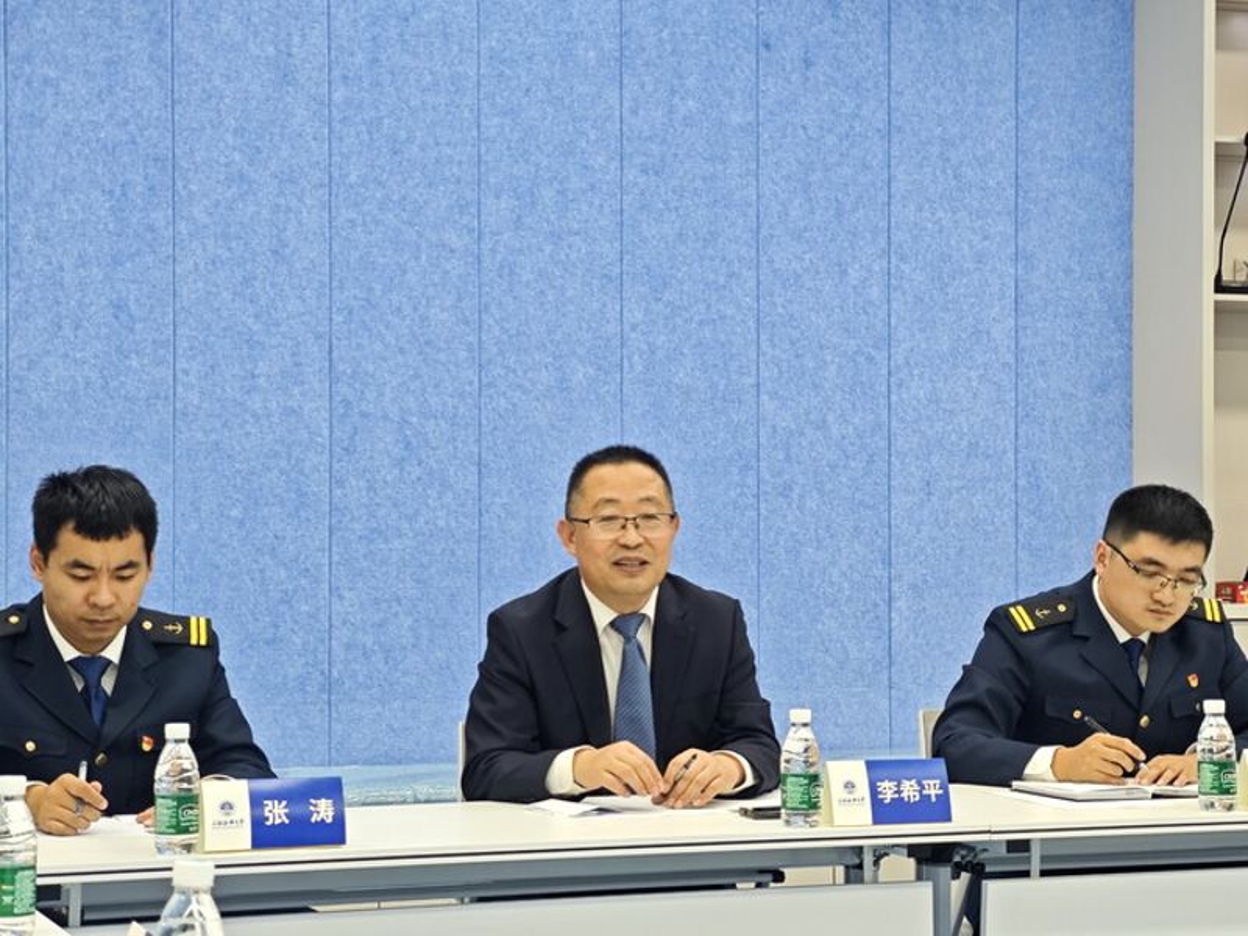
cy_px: 468
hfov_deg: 26.0
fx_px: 2704
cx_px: 624
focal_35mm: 75
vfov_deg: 19.6
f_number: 2
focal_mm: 9
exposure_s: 1/100
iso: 500
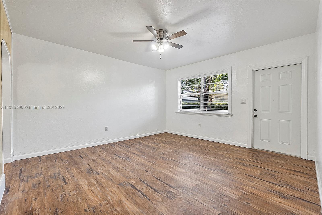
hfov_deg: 100.4
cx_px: 161
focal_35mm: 15
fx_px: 134
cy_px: 108
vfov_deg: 77.3
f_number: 10
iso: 250
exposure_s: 1/13
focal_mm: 10
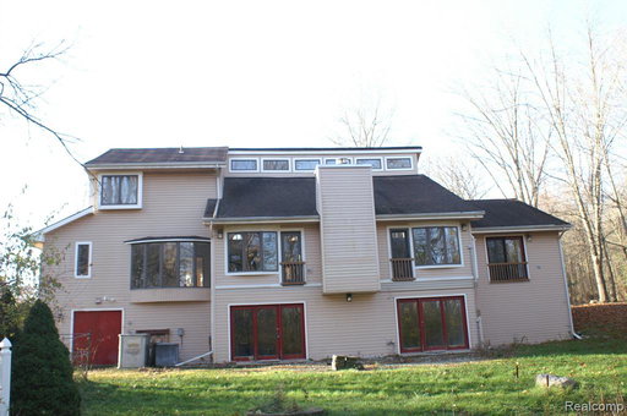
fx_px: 574
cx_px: 314
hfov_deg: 57.3
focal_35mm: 33
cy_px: 208
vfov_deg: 39.9
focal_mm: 22
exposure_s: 1/60
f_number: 5.6
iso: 100
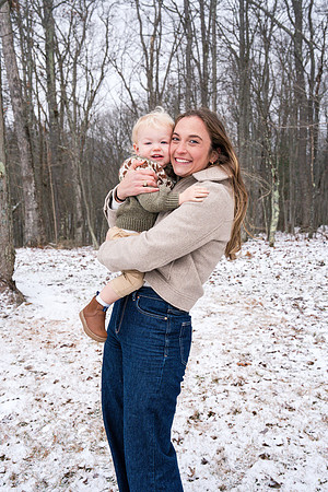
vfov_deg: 51.9
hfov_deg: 35.9
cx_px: 164
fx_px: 506
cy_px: 246
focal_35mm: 37
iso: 1000
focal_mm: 37
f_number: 6.3
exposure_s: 1/250
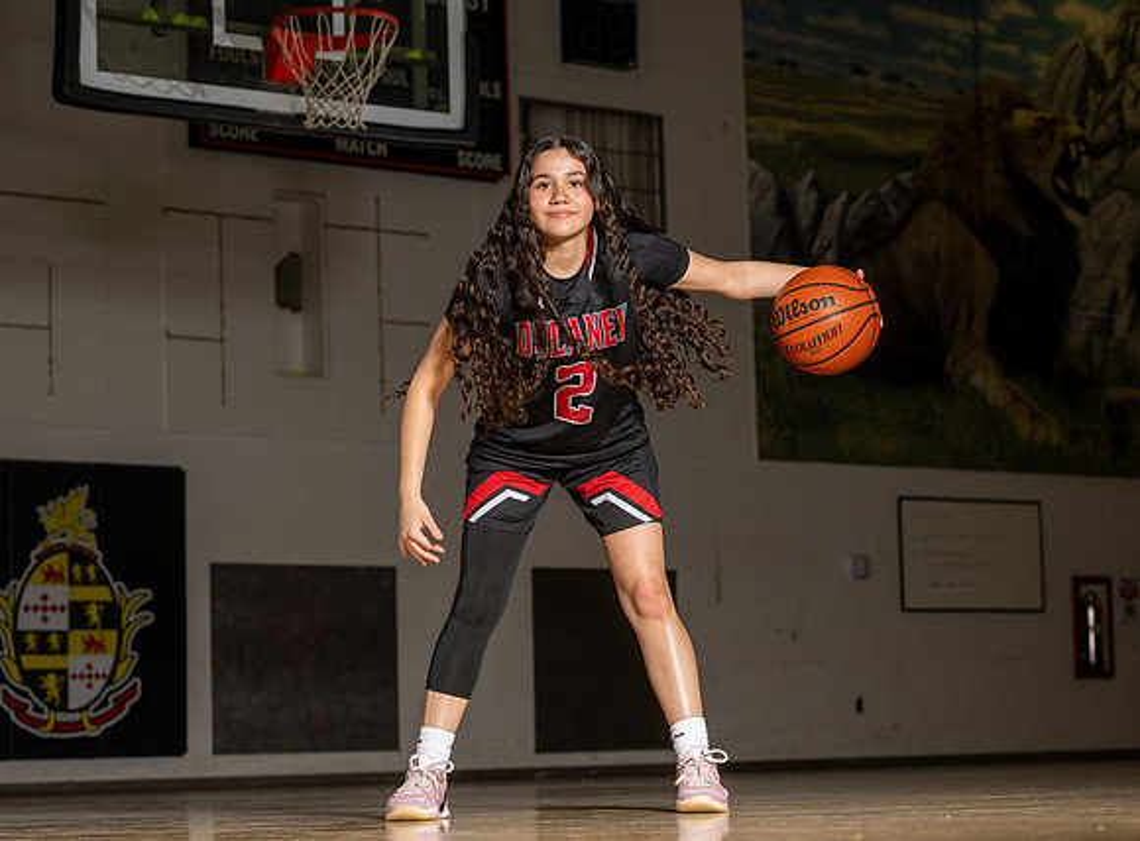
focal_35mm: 94
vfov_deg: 15.6
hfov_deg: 21.1
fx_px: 3067
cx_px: 598
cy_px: 485
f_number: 4.5
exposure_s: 1/200
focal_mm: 74
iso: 80
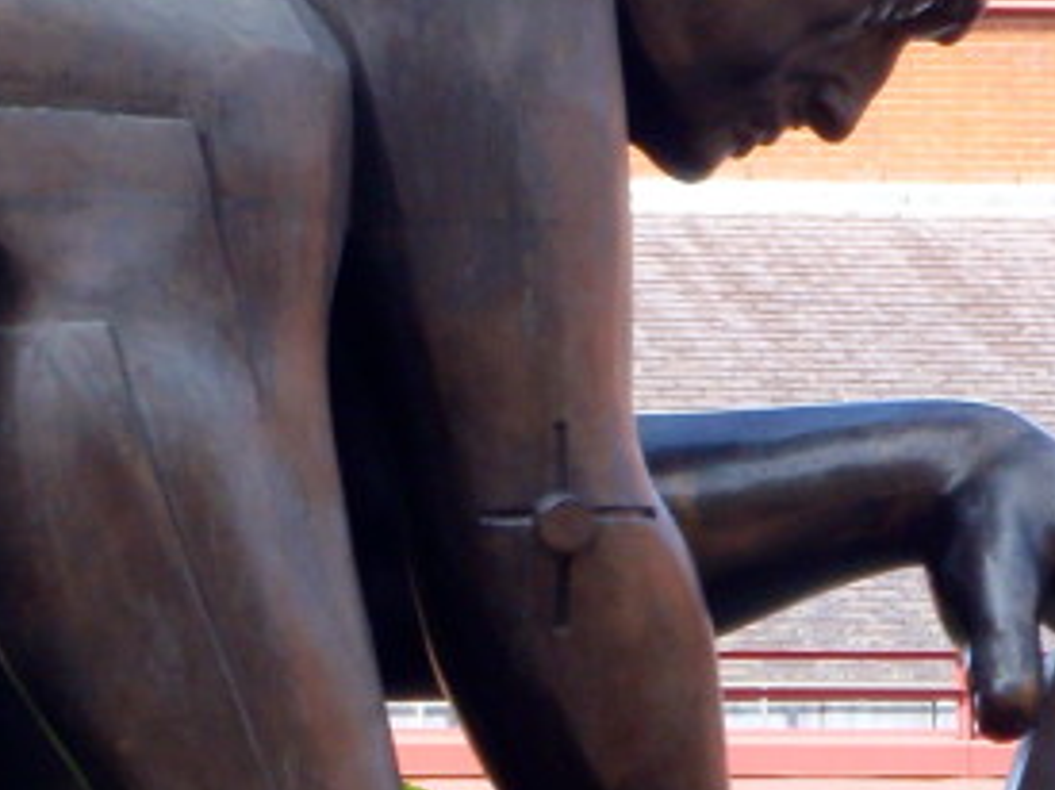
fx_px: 11576
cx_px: 92
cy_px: 433
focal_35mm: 380
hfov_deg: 5.2
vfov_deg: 3.9
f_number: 5.1
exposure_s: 1/100
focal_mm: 18.2
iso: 100
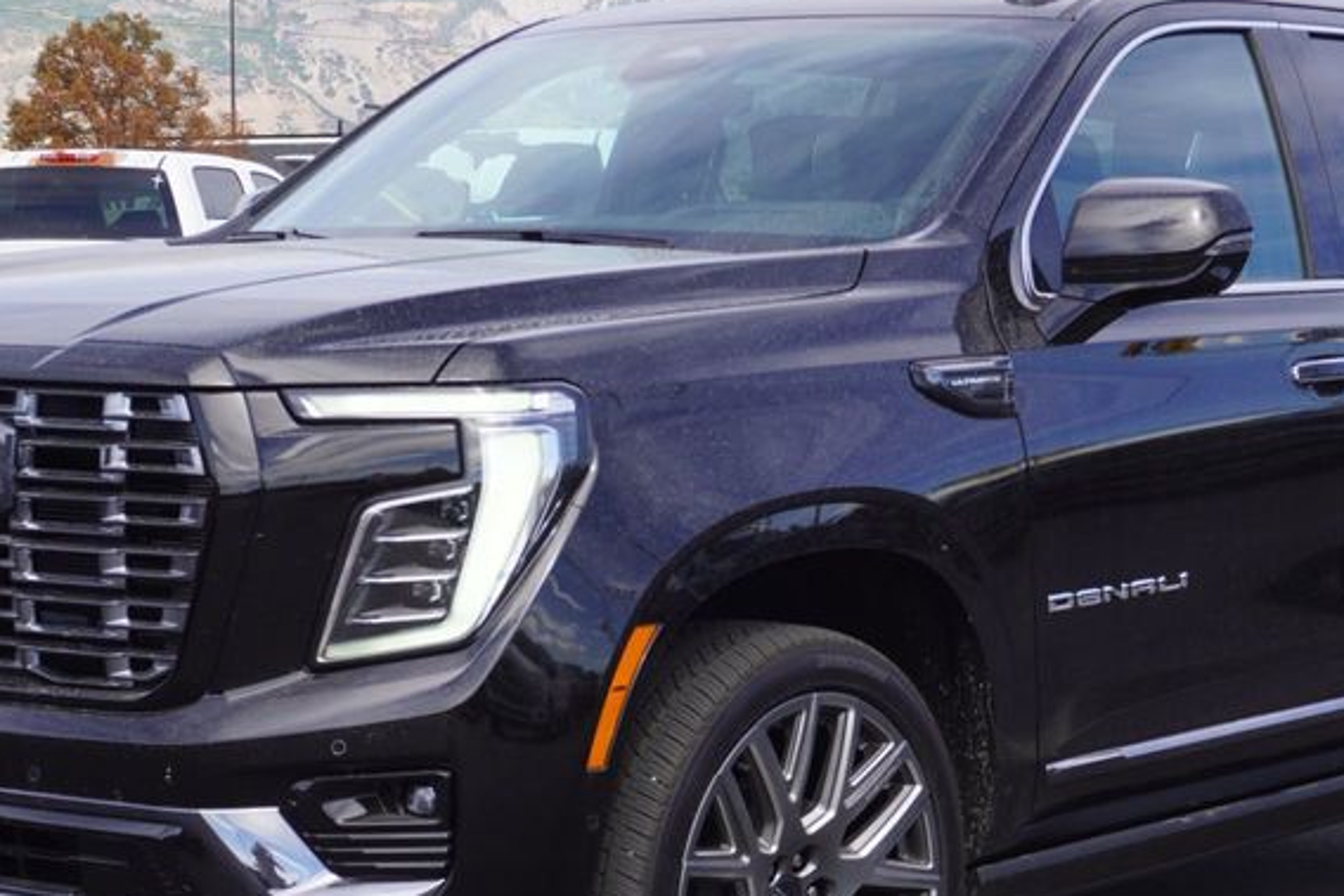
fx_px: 3435
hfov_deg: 22.1
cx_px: 712
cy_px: 584
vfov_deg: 14.9
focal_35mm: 92
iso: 100
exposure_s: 1/100
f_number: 9
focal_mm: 34
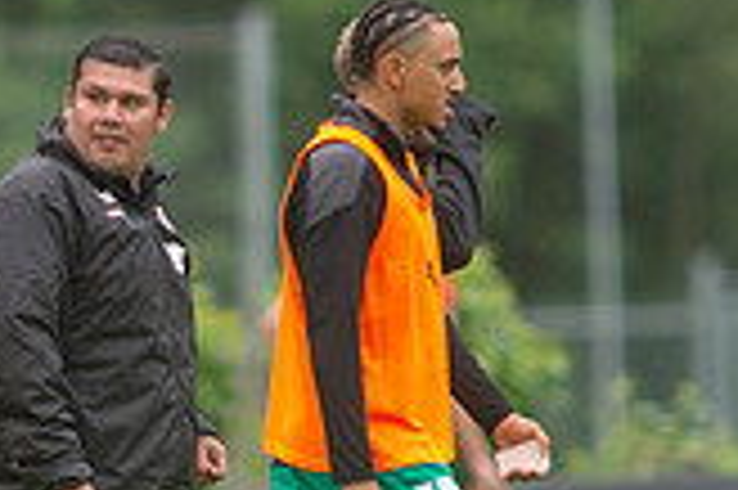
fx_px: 36084
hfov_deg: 1.2
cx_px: 47
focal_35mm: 1762
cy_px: 514
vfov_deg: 0.8
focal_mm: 420
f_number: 4
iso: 640
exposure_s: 1/1250
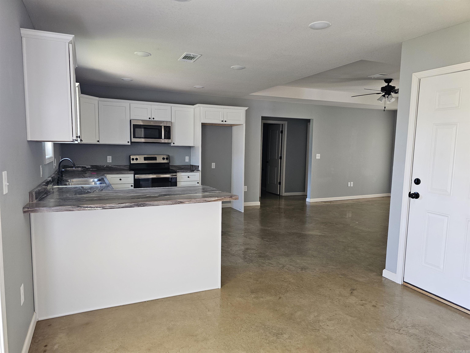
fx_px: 312
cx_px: 235
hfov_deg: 73.9
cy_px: 176
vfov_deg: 58.9
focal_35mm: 23
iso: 250
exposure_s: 1/120
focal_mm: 6.3
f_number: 1.7
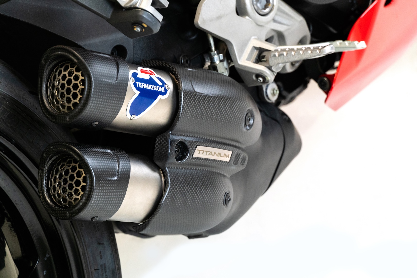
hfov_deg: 19.5
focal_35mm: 105
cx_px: 208
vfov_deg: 13.0
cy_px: 139
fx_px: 1216
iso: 1000
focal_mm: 70
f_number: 5.6
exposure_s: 1/60
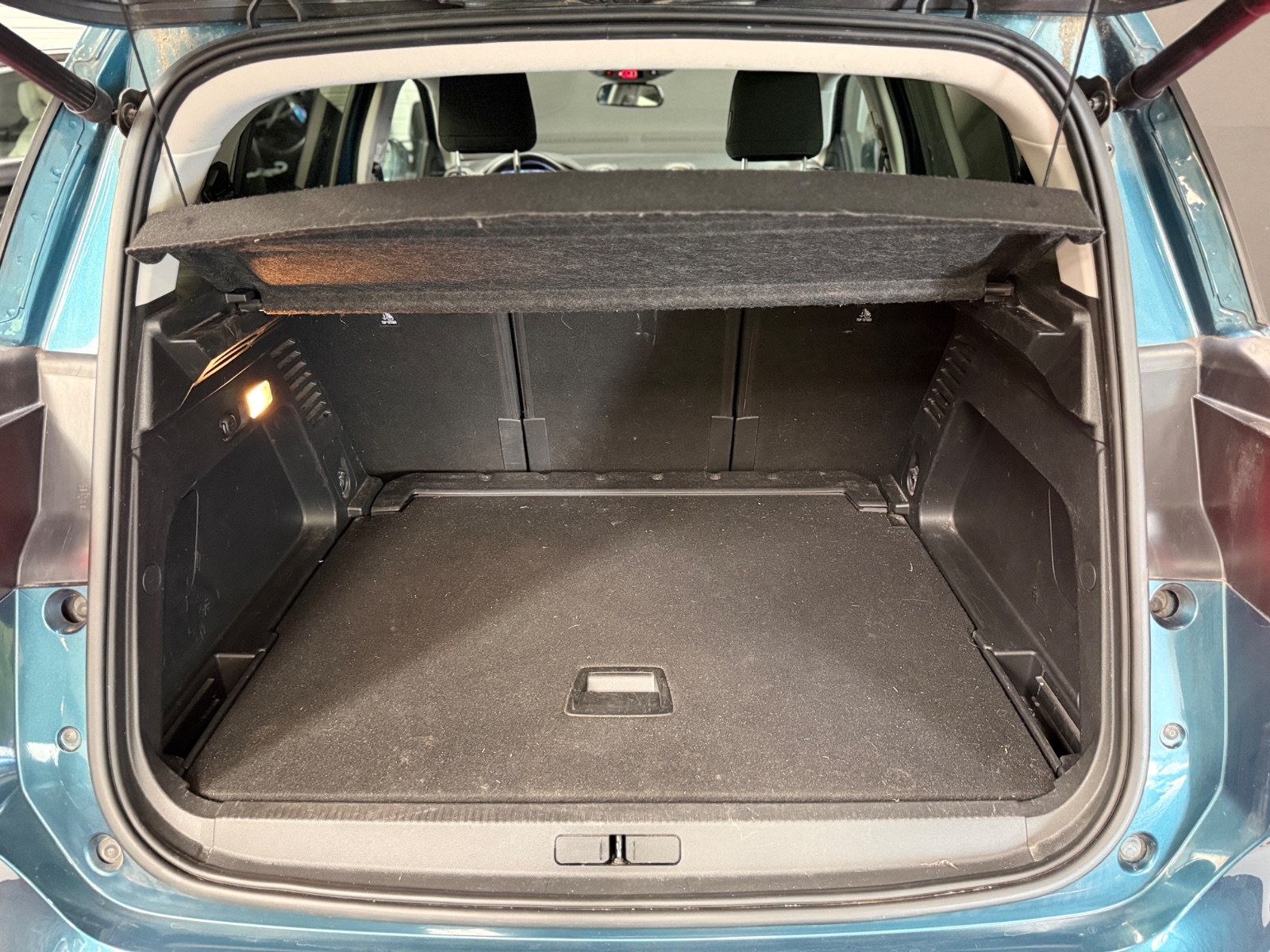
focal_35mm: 24
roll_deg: +0.5
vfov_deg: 56.8
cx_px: 635
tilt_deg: -24.7
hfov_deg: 71.6
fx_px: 881
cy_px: 476
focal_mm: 6.76
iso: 800
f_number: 1.78
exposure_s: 1/25
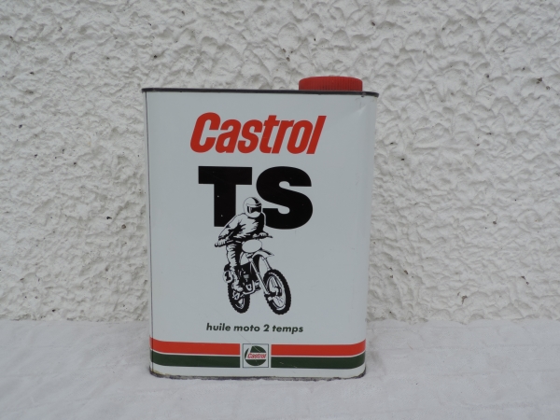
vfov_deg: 49.7
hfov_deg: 63.4
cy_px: 210
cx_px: 280
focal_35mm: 28
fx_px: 453
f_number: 3.1
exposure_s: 1/500
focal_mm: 4.9
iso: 80
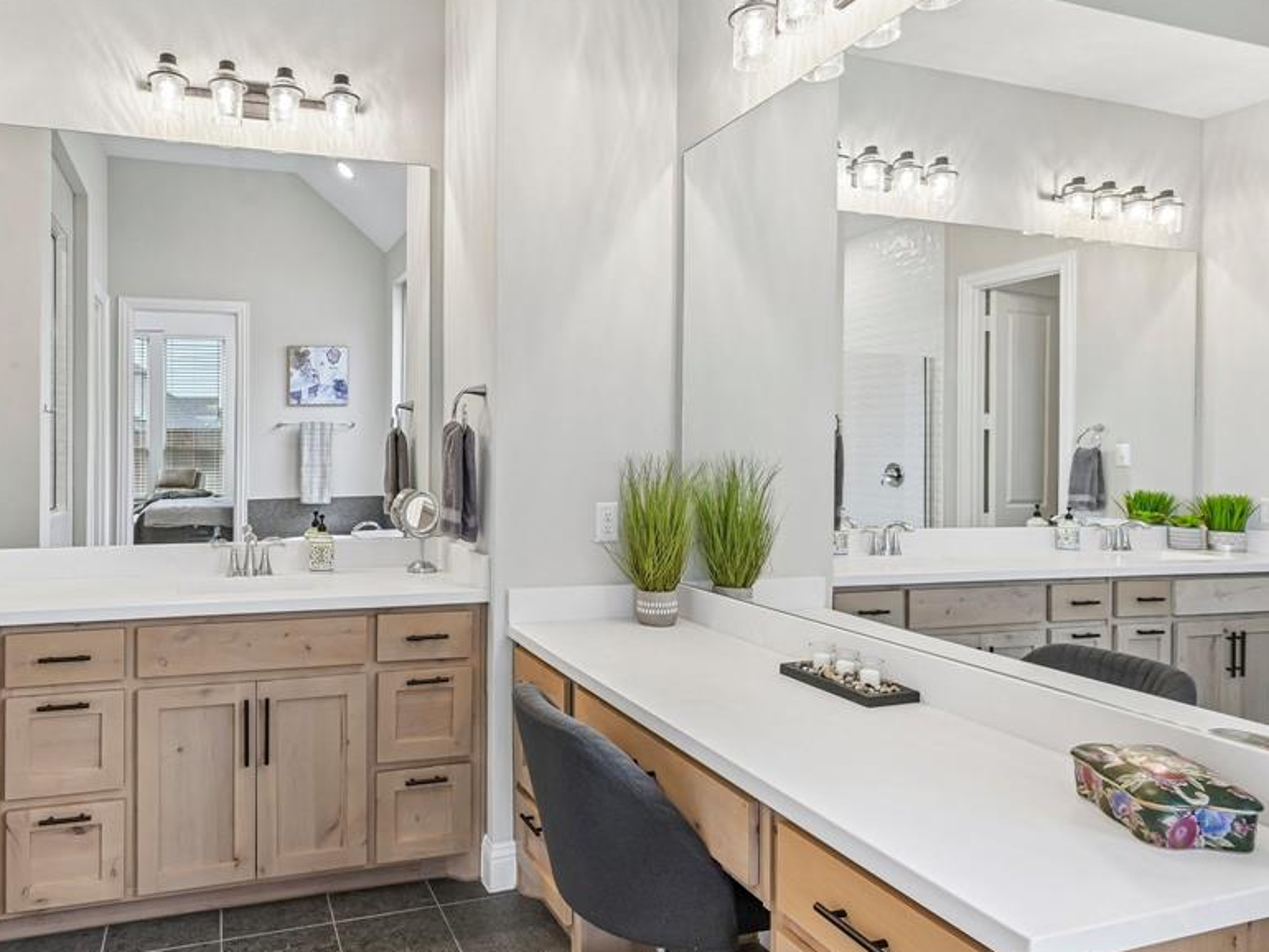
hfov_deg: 72.4
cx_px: 457
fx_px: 843
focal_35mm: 23
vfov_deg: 58.9
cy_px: 445
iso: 400
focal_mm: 18
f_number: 8
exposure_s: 1/60
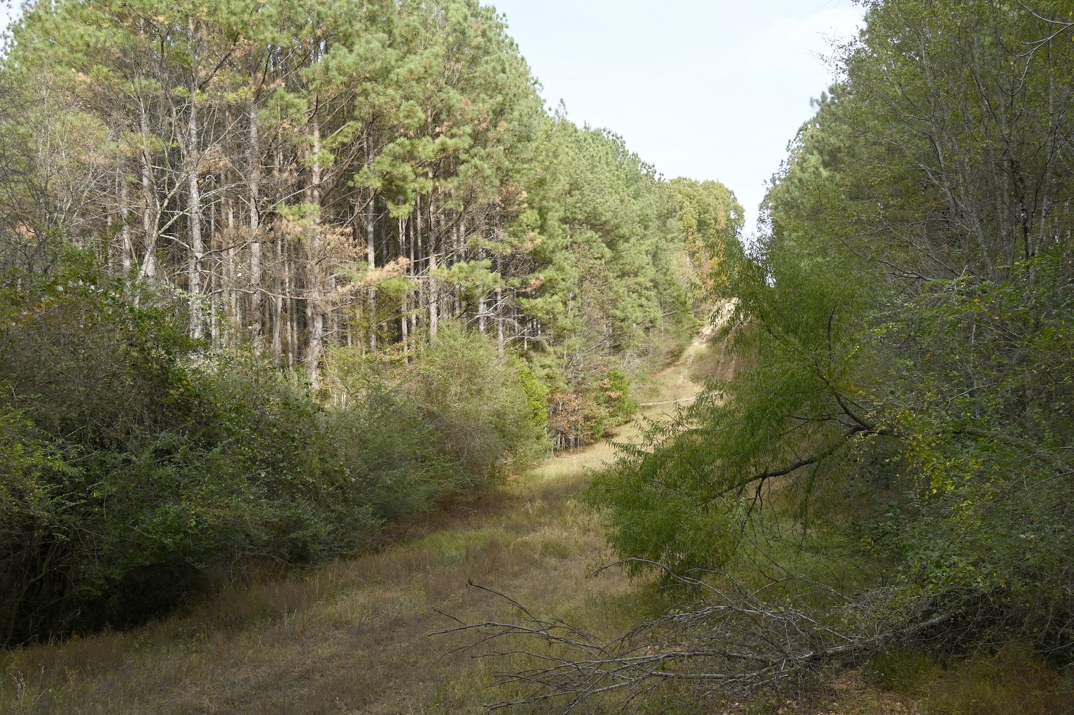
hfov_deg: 54.5
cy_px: 358
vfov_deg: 37.8
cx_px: 537
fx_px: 1044
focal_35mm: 35
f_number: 8
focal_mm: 35
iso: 400
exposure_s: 1/320
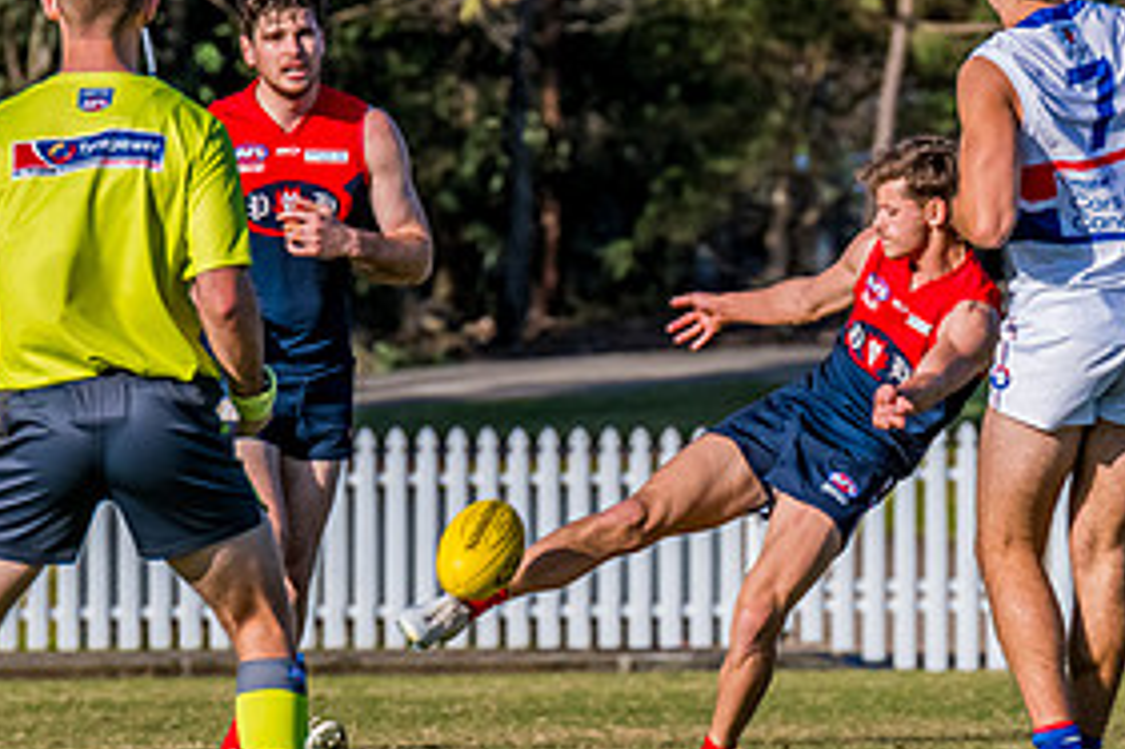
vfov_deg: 1.3
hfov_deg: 2.0
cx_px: 866
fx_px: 32042
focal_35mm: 1026
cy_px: 392
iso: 800
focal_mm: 420
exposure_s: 1/1600
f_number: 11
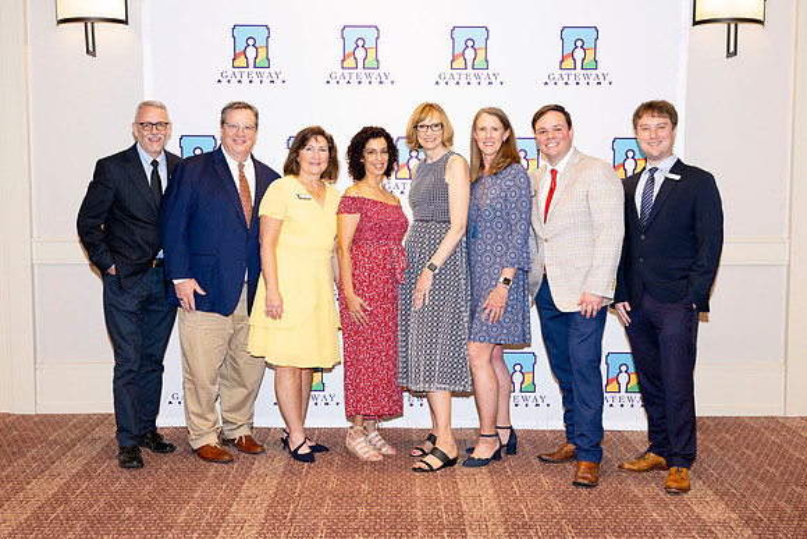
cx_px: 404
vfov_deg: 30.9
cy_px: 270
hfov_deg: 45.1
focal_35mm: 43
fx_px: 973
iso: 800
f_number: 5.6
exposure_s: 1/200
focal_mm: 42
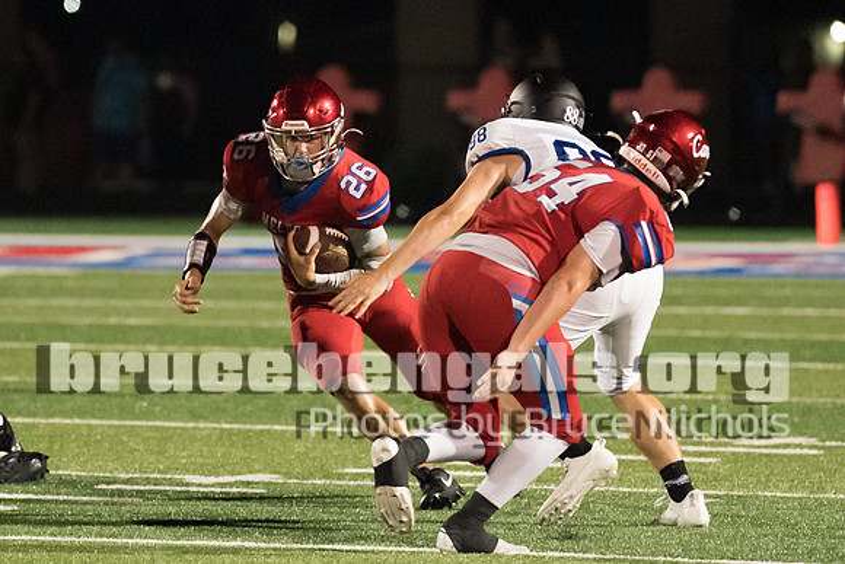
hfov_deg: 3.8
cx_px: 424
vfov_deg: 2.6
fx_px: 12616
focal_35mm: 537
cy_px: 191
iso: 12800
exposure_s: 1/1250
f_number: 2.8
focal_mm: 200
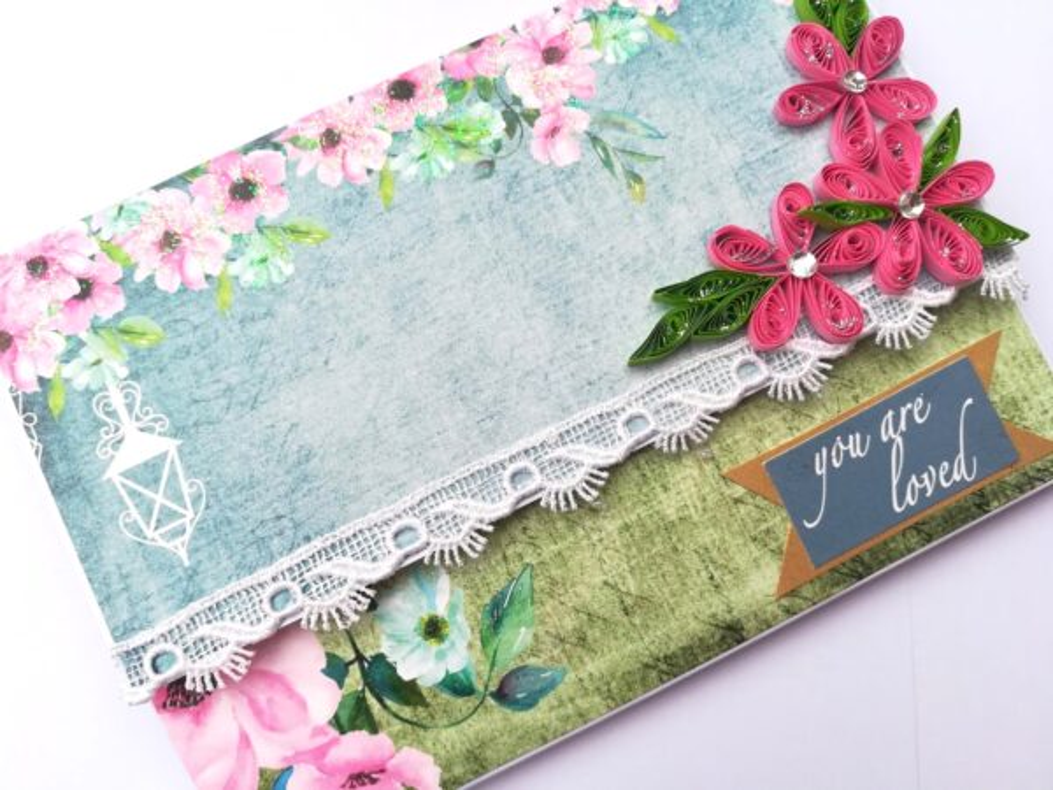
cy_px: 395
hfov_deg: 67.3
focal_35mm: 26
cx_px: 526
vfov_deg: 53.1
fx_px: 791
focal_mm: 3.83
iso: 50
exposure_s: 1/332
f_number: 2.2
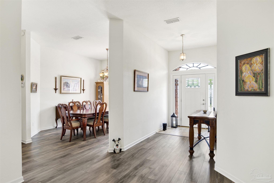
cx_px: 137
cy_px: 92
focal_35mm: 20
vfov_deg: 61.9
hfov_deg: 84.0
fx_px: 152
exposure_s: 1/3
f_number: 11
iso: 200
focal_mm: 20
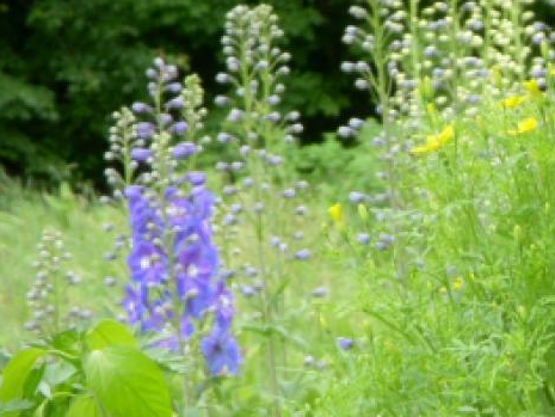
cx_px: 609
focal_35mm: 251
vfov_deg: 5.9
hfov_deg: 7.8
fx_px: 4025
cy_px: 379
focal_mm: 18.9
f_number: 4.2
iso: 125
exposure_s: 1/100
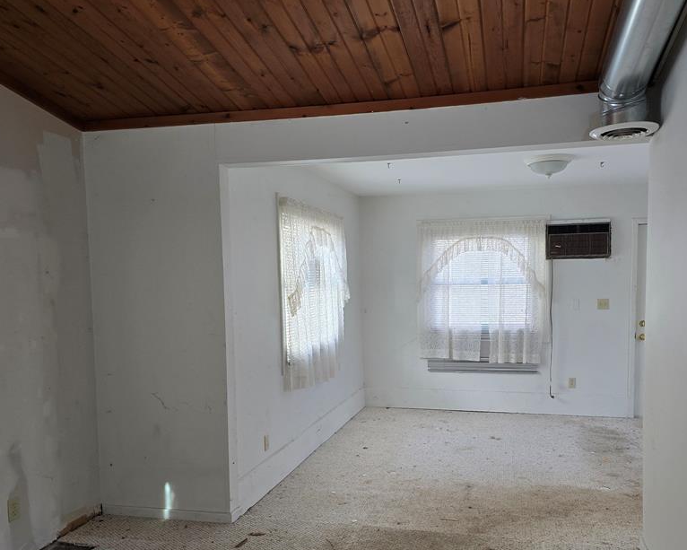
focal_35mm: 30
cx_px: 359
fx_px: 610
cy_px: 327
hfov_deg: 58.7
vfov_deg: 48.2
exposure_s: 1/120
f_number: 1.7
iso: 80
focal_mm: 6.3
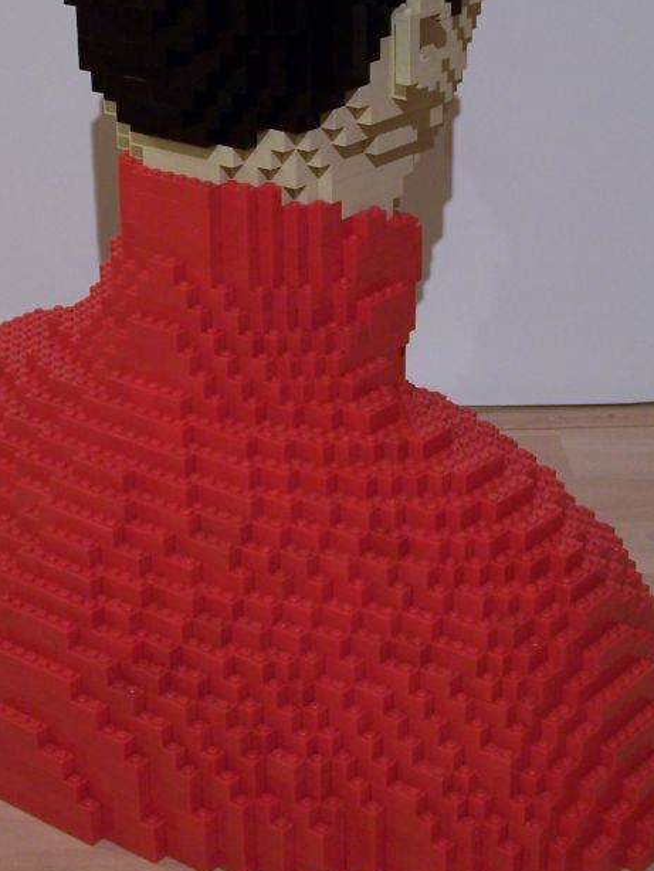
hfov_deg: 17.4
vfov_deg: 22.9
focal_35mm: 85
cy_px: 291
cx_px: 248
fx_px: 2140
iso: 80
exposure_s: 1/4
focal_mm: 8.5
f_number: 3
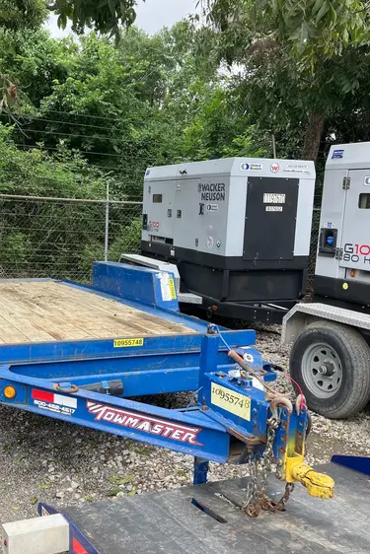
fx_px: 585
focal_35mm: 38
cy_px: 298
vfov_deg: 50.6
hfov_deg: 34.6
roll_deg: -3.0
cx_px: 108
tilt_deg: -10.0
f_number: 1.8
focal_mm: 3.99
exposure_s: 1/445
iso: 32
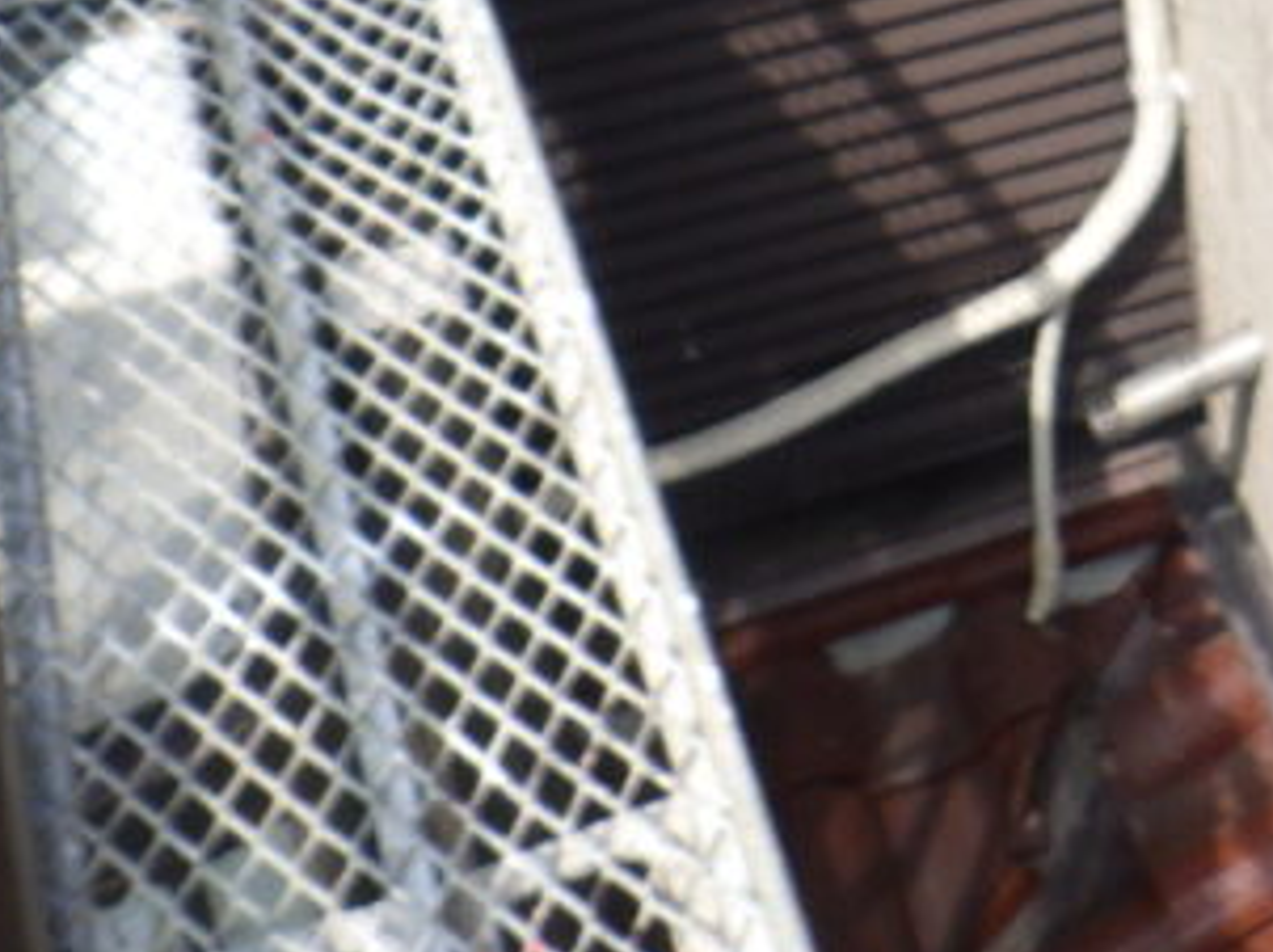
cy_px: -312
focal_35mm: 95
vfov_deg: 14.8
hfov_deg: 18.8
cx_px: 1758
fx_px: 3491
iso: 125
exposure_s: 1/250
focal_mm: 5
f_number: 4.2
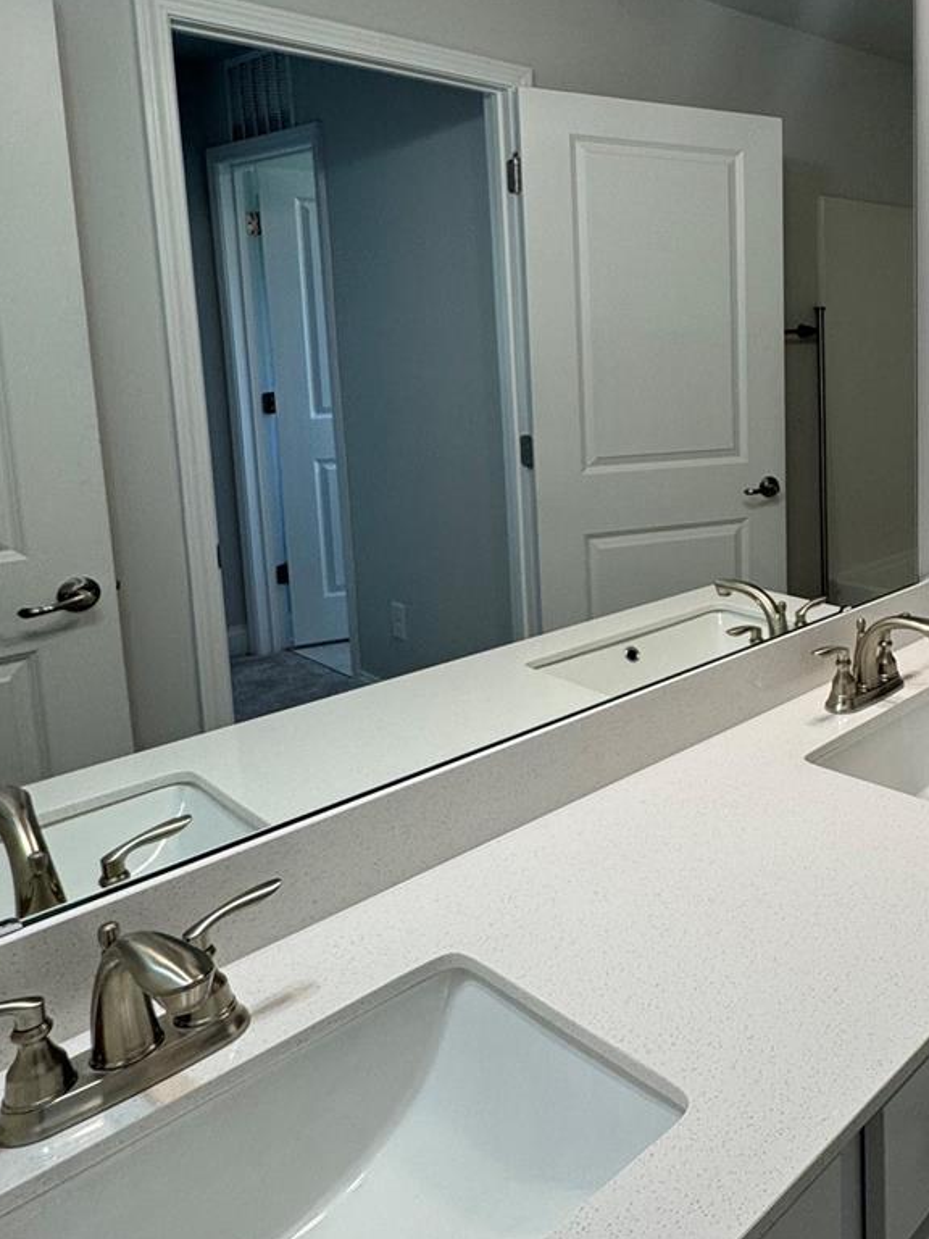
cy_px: 457
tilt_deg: -7.2
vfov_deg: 62.5
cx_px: 903
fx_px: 1002
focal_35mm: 28
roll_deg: +0.9
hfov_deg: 43.5
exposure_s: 1/120
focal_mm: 2.22
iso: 125
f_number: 2.2
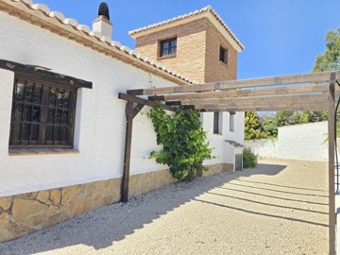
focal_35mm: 23
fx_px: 226
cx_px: 170
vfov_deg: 58.9
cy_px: 128
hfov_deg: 73.9
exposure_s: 1/353
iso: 12
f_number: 1.7
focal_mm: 6.3
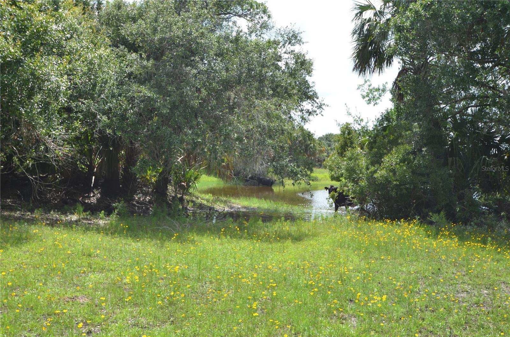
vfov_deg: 36.7
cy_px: 168
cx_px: 255
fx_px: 509
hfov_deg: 53.2
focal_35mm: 36
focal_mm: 24
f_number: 8
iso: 200
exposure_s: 1/250
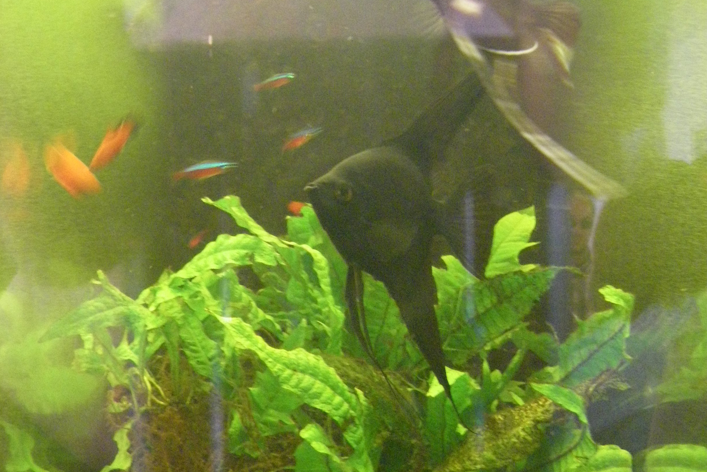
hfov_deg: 37.5
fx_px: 1041
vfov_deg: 25.5
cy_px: 275
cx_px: 354
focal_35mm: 53
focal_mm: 6.3
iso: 800
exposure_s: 1/5
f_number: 3.5
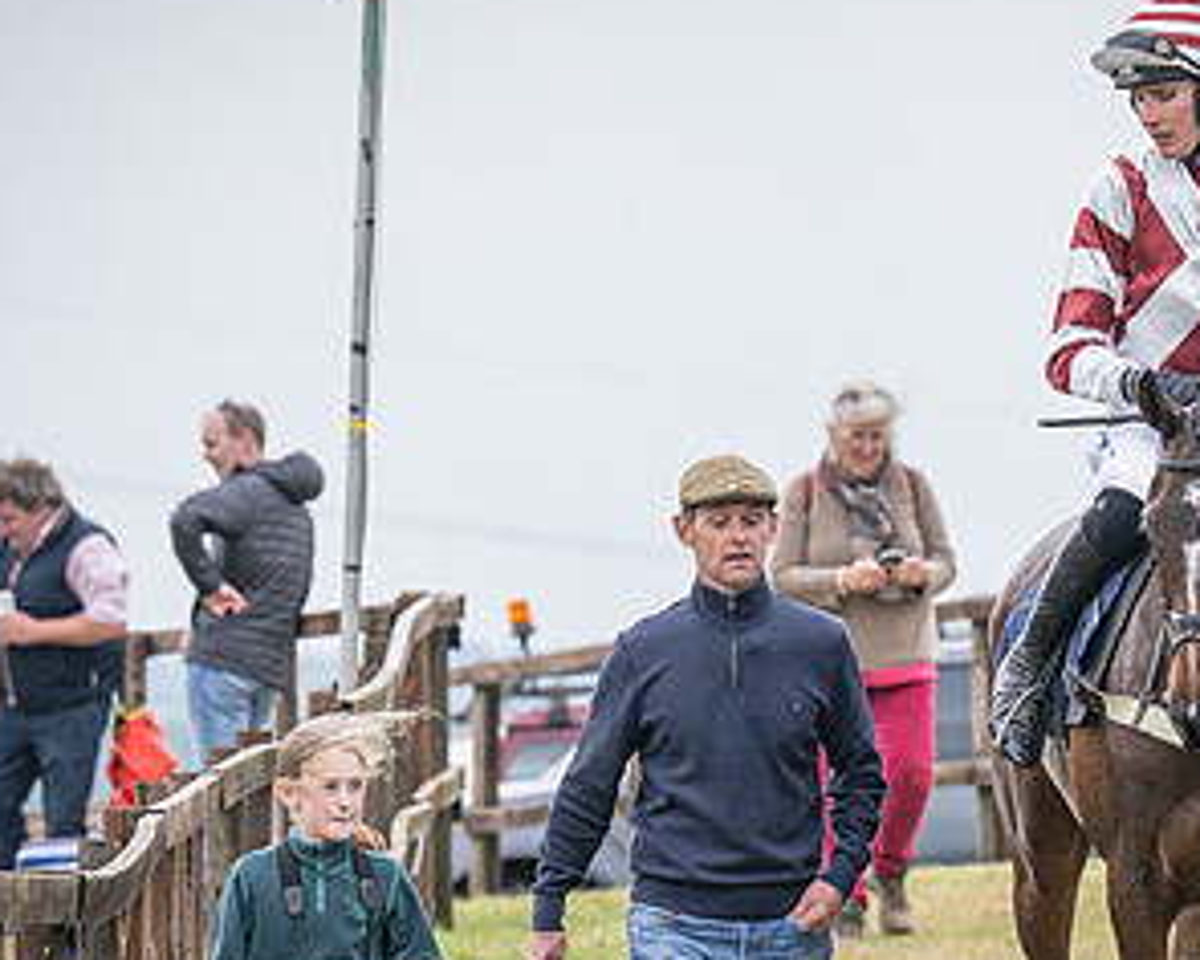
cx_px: 848
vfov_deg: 2.7
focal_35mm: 563
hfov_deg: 3.4
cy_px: 757
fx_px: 19995
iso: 400
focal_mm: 175
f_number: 5
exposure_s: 1/1000
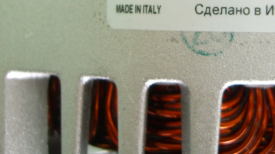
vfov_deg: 15.8
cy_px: -16
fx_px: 539
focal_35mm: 74
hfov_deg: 28.2
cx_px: 204
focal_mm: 7.9
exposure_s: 1/25
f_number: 2.8
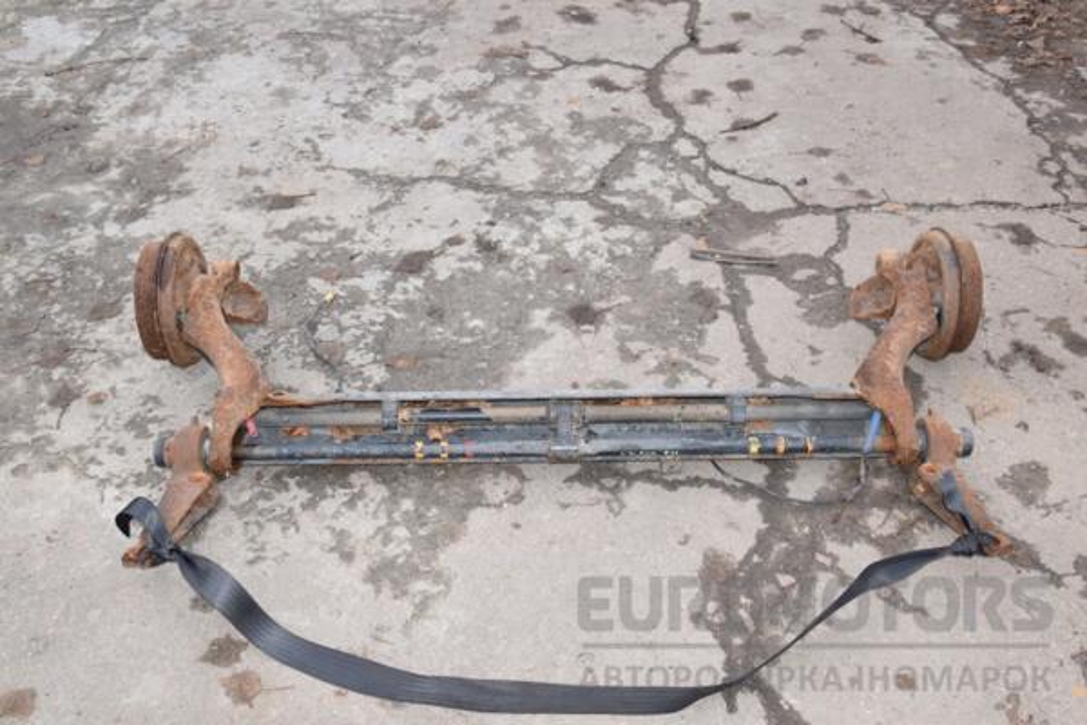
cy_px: 362
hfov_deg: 51.3
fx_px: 1132
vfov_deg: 35.5
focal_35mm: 38
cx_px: 544
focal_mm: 25
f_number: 10
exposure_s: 1/200
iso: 800
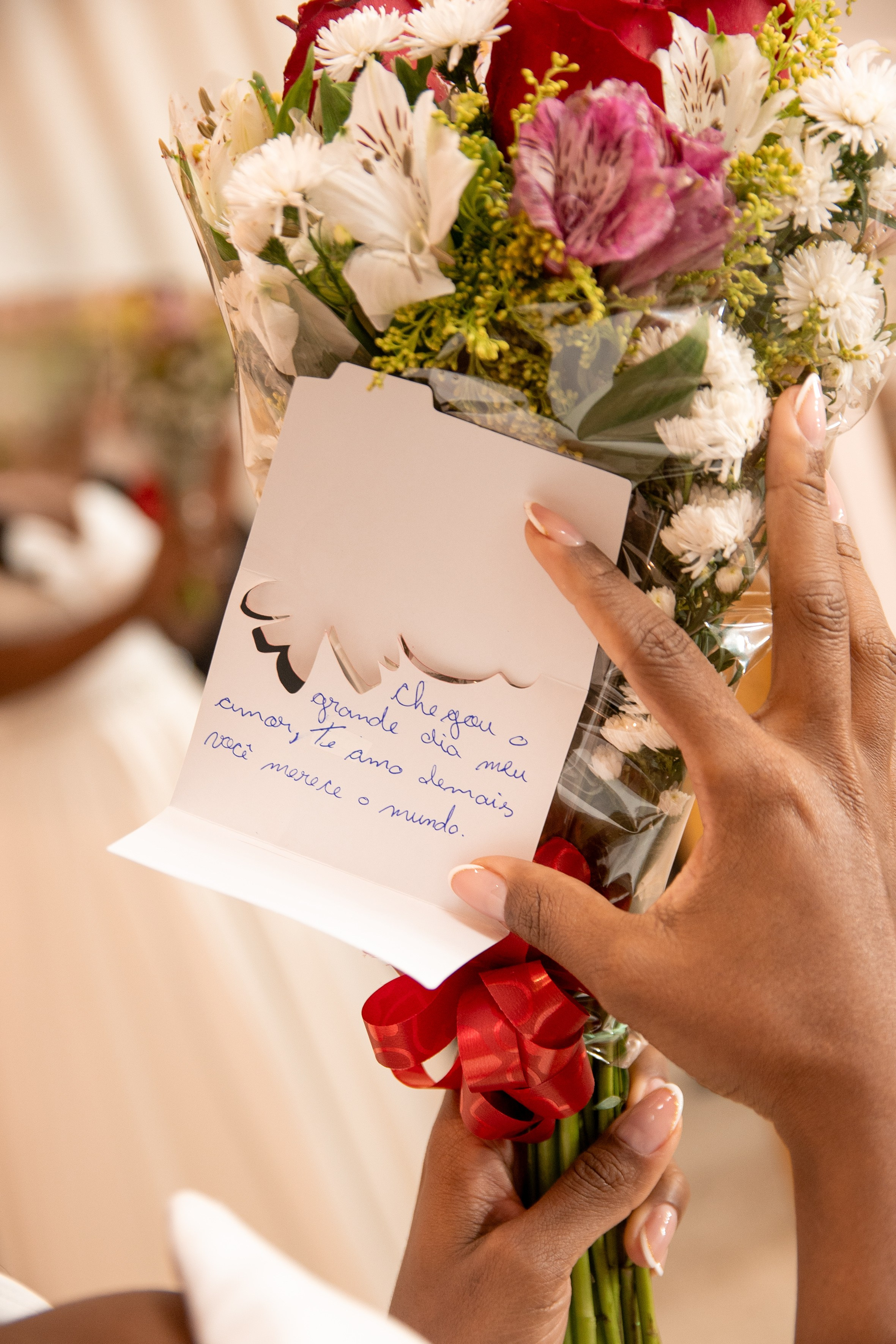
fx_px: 2464
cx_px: 448
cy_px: 672
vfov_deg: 30.5
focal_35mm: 66
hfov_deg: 20.6
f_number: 3.2
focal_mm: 44
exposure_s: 1/200
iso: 800
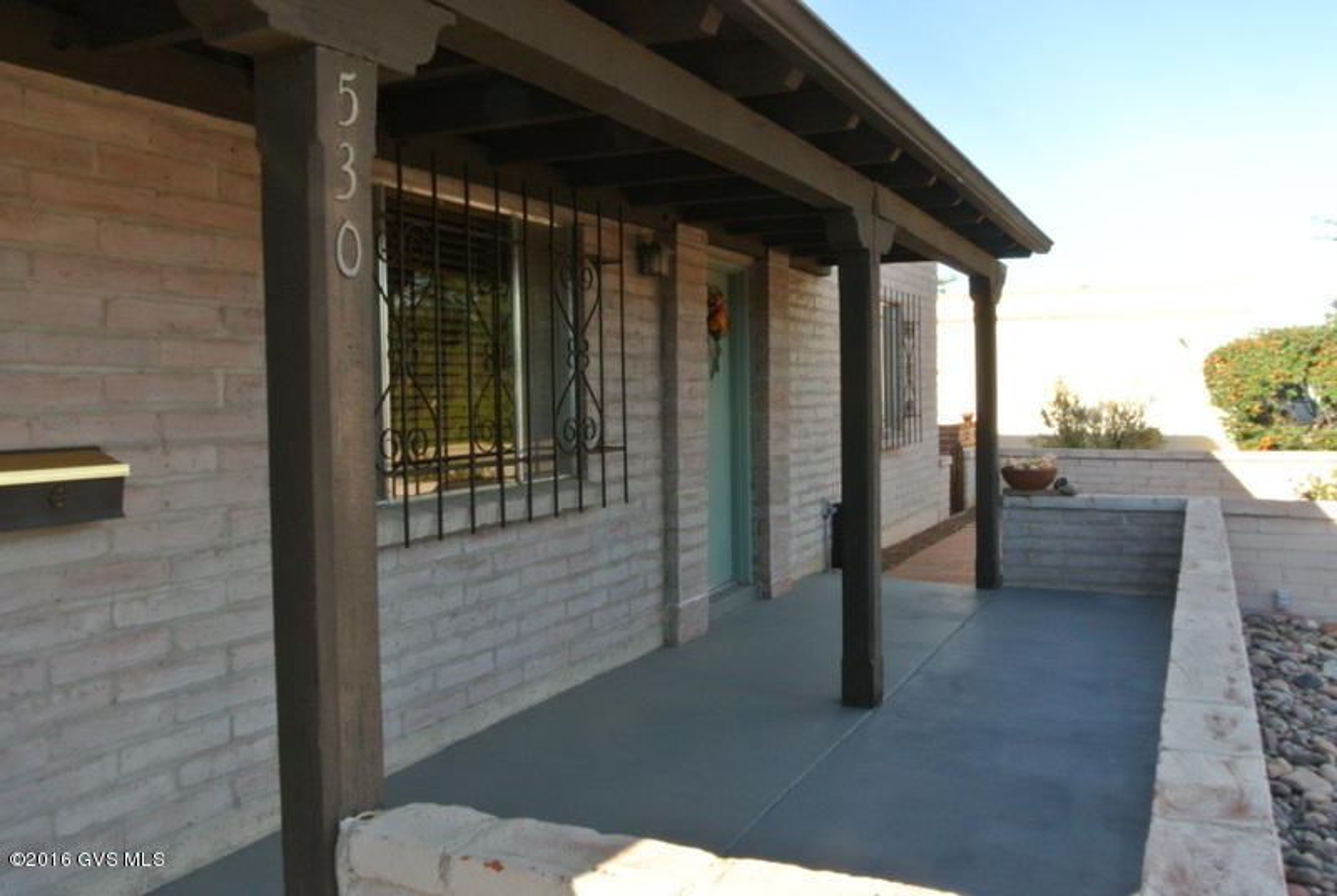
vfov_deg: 45.1
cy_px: 448
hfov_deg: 63.6
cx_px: 668
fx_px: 1079
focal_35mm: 29
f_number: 3.5
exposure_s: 1/60
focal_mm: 11
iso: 360
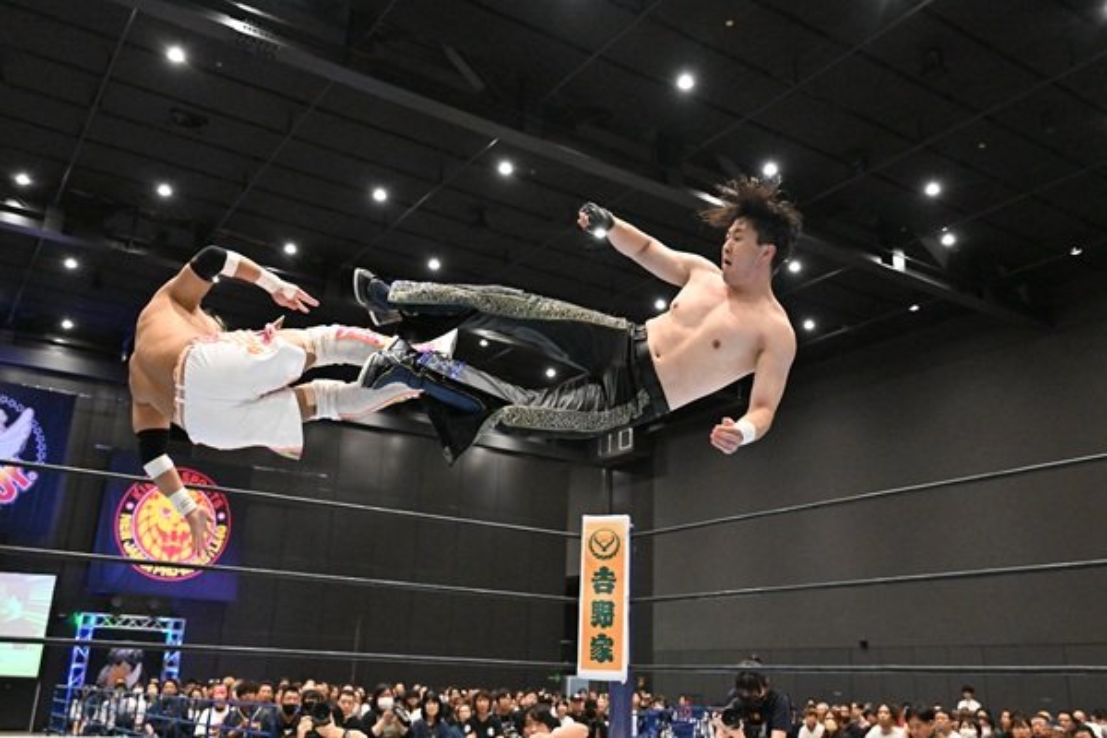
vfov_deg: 40.0
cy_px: 369
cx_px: 554
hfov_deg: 57.2
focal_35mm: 33
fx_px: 1015
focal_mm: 33
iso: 16000
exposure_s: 1/800
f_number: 4
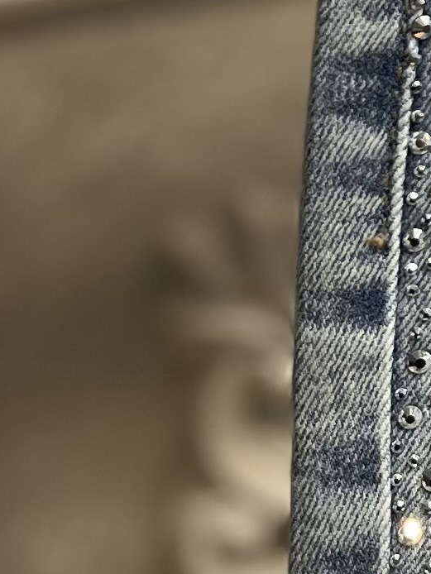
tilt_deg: -12.0
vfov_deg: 12.7
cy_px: -159
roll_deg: +5.2
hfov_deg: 8.7
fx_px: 2505
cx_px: 1142
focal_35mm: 151
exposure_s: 1/433
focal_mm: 5.1
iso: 50
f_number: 1.6
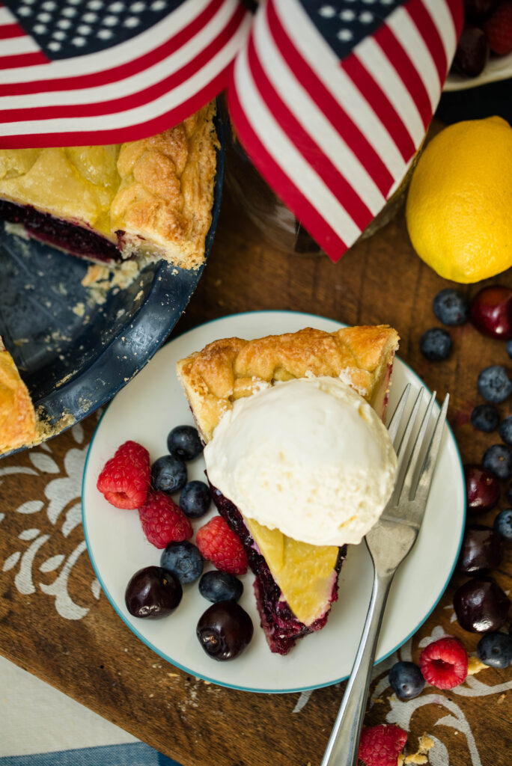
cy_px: 383
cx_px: 256
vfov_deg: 22.6
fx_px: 1917
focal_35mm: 90
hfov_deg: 15.2
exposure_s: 1/100
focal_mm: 90
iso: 640
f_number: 3.2
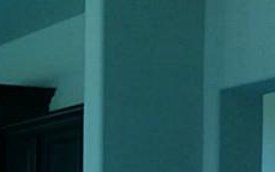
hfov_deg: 14.6
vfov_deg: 10.8
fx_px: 854
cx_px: -301
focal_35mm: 114
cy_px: 298
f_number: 3.3
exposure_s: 1/60
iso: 200
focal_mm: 4.3
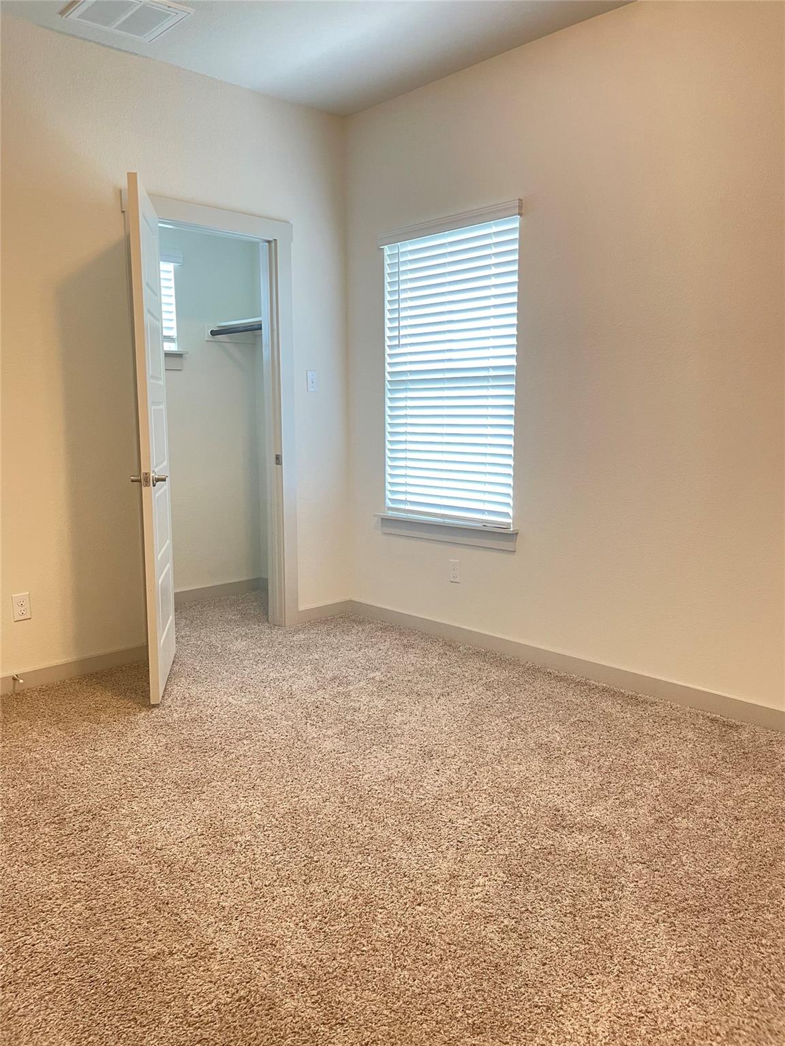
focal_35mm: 26
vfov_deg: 67.3
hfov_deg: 53.1
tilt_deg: -7.1
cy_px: 523
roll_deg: +1.2
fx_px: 786
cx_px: 392
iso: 200
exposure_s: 1/60
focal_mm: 4.2
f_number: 1.6
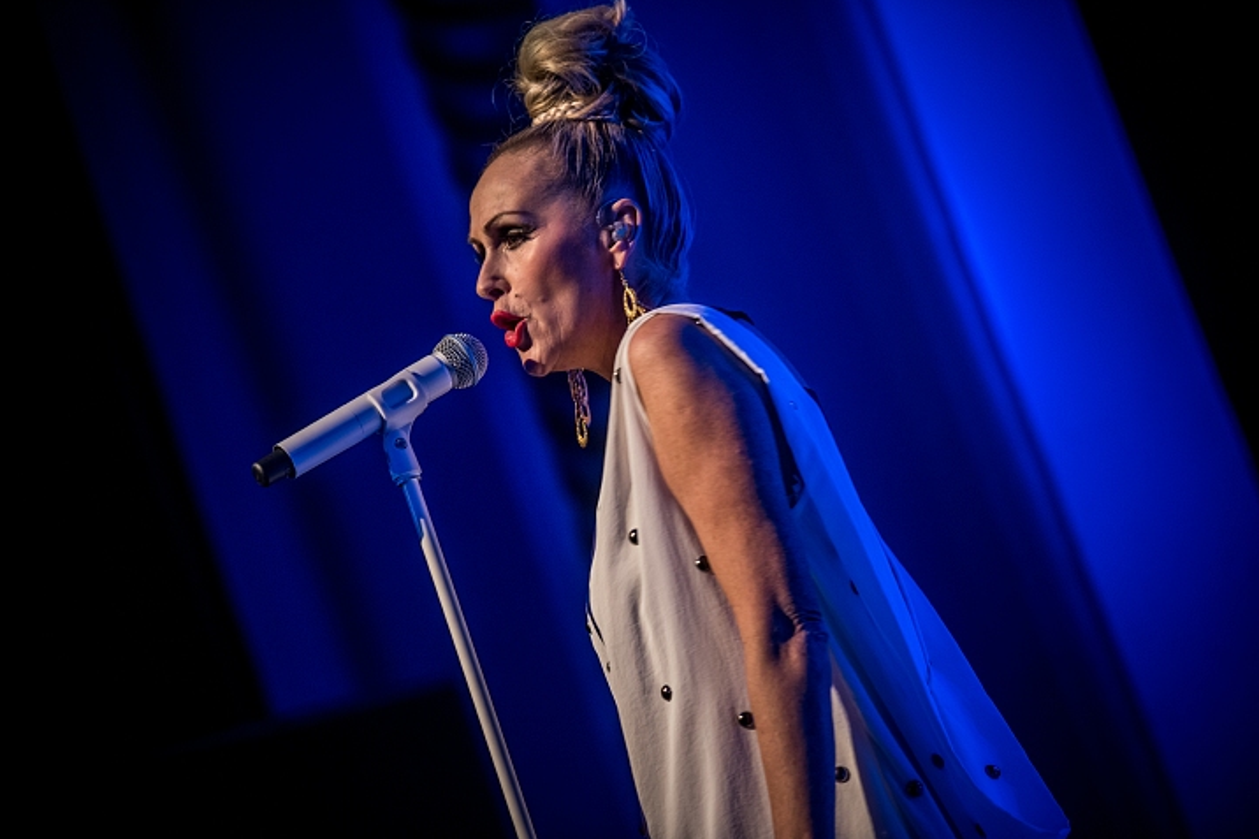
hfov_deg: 13.6
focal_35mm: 151
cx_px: 631
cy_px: 418
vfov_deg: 9.1
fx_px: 5279
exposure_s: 1/100
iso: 1250
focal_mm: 150
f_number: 2.8
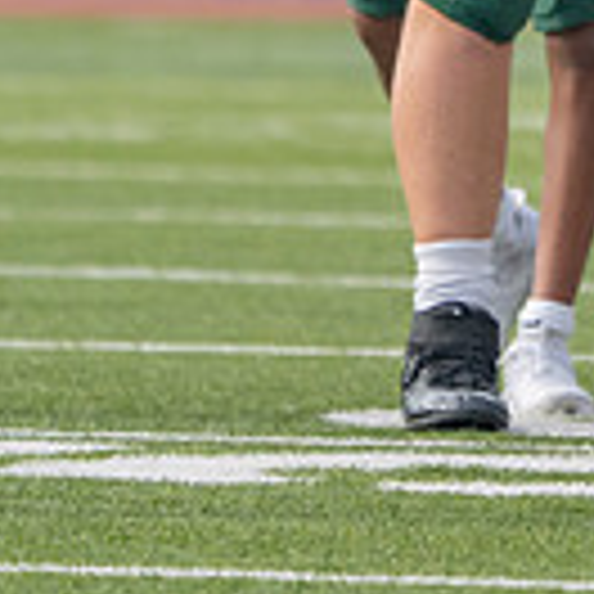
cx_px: 1119
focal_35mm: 1137
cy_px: -332
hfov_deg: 1.5
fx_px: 22074
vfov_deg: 1.5
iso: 400
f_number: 5.6
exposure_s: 1/1250
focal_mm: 282
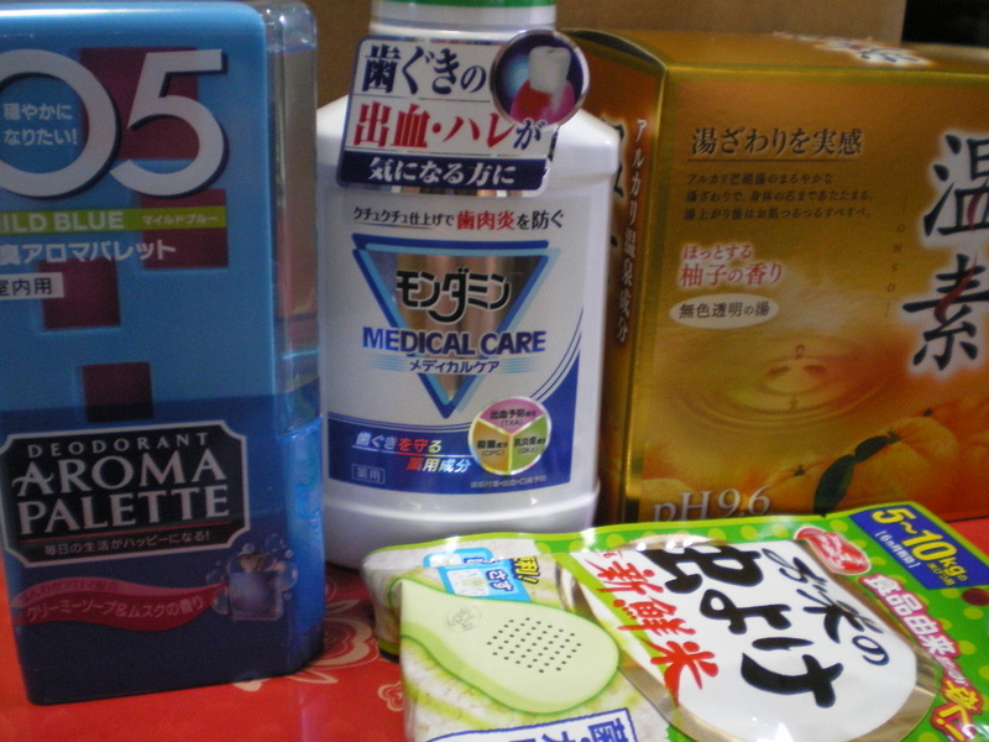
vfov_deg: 37.7
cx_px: 494
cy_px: 371
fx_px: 1086
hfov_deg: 49.0
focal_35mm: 38
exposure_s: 1/30
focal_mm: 6.3
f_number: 3.1
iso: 400
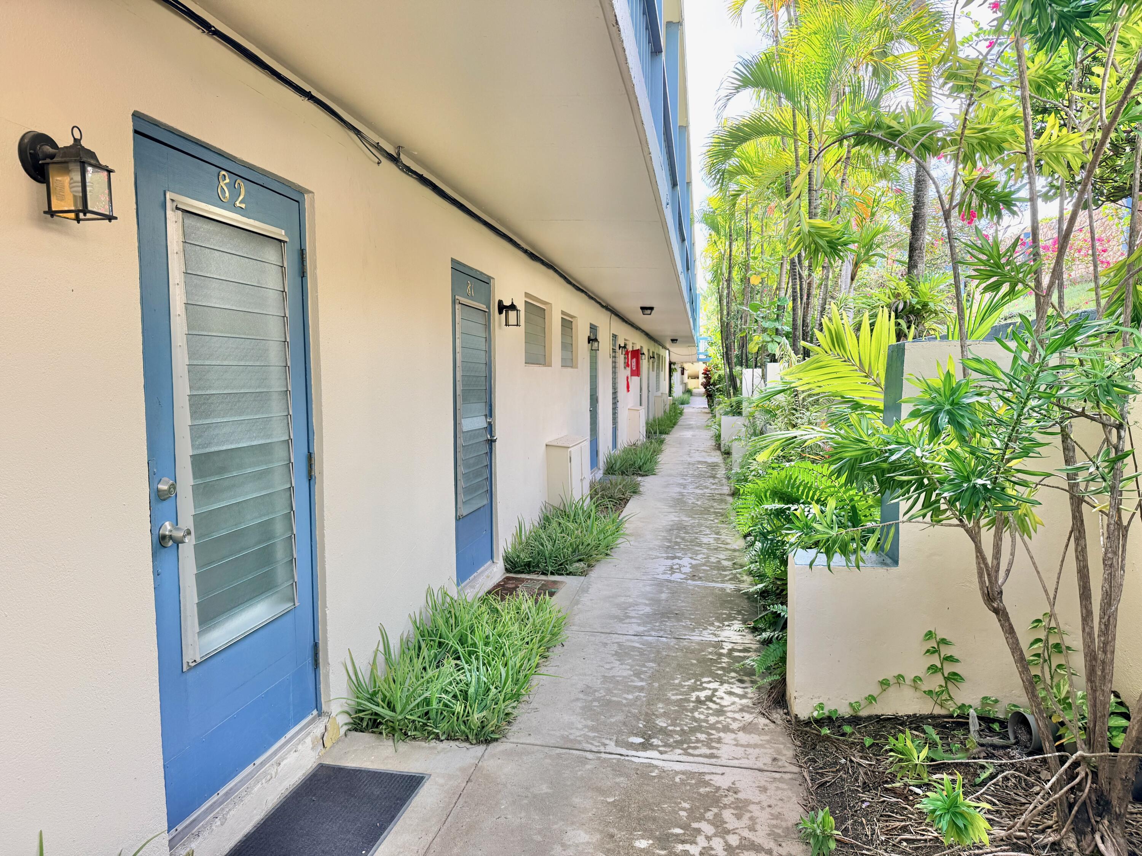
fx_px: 792
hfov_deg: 71.6
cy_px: 428
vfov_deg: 56.8
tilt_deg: -3.5
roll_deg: -0.2
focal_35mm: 24
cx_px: 571
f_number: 1.78
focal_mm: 6.76
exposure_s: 1/272
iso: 100
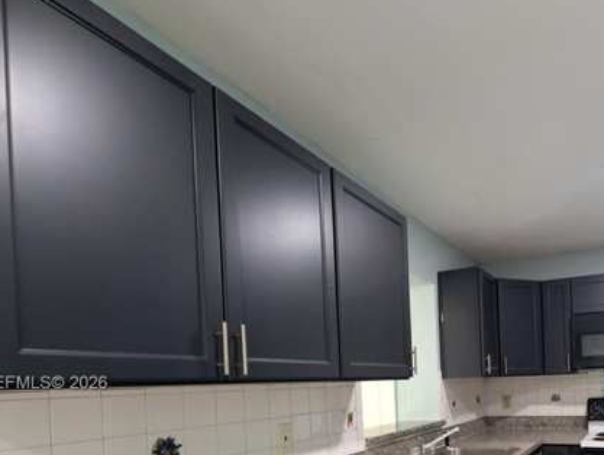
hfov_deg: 68.5
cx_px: 461
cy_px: 384
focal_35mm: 23
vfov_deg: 53.7
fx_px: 402
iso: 95
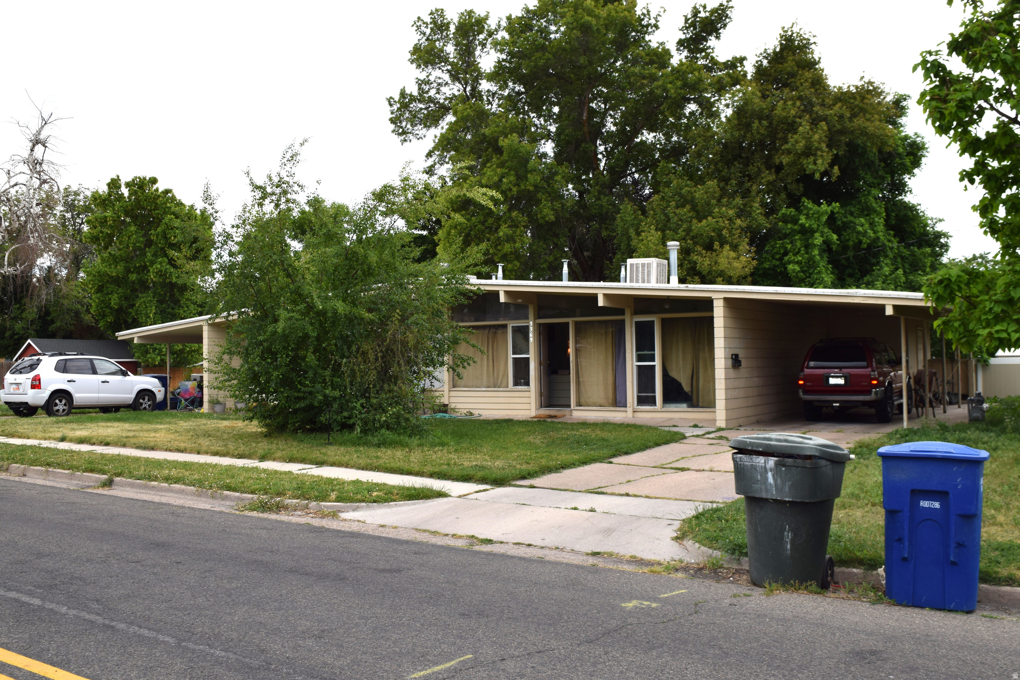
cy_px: 340
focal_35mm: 34
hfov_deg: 55.1
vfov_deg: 38.4
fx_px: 977
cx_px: 510
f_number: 9
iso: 100
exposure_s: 1/200
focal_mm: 23
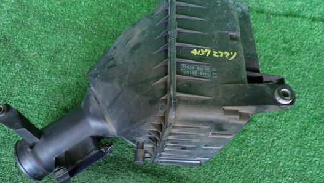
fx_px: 266
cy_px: 81
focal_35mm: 31
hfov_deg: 62.6
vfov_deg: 37.8
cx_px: 154
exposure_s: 1/30
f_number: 2
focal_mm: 4.5
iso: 200
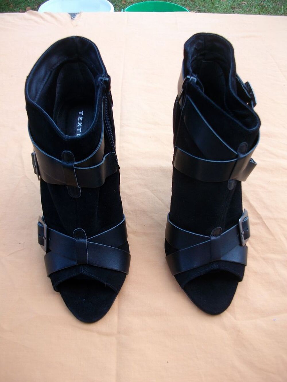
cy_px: 191
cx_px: 144
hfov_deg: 44.2
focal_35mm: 32
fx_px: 354
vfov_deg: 56.8
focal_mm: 5.7
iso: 80
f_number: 2.9
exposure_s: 1/88
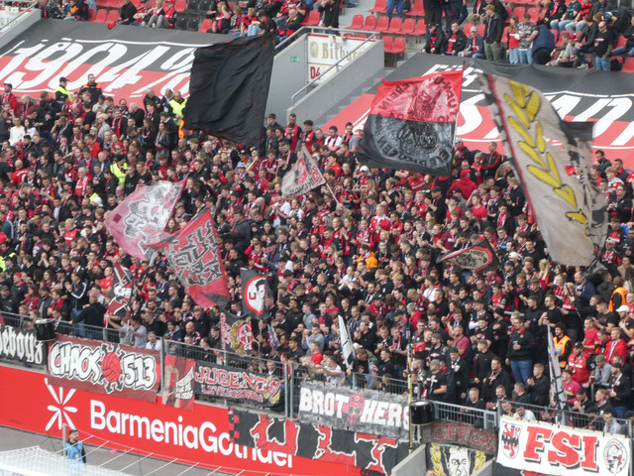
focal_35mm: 250
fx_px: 4579
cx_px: 317
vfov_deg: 5.9
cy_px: 238
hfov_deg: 7.9
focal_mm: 44.8
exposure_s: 1/80
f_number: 5.6
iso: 160
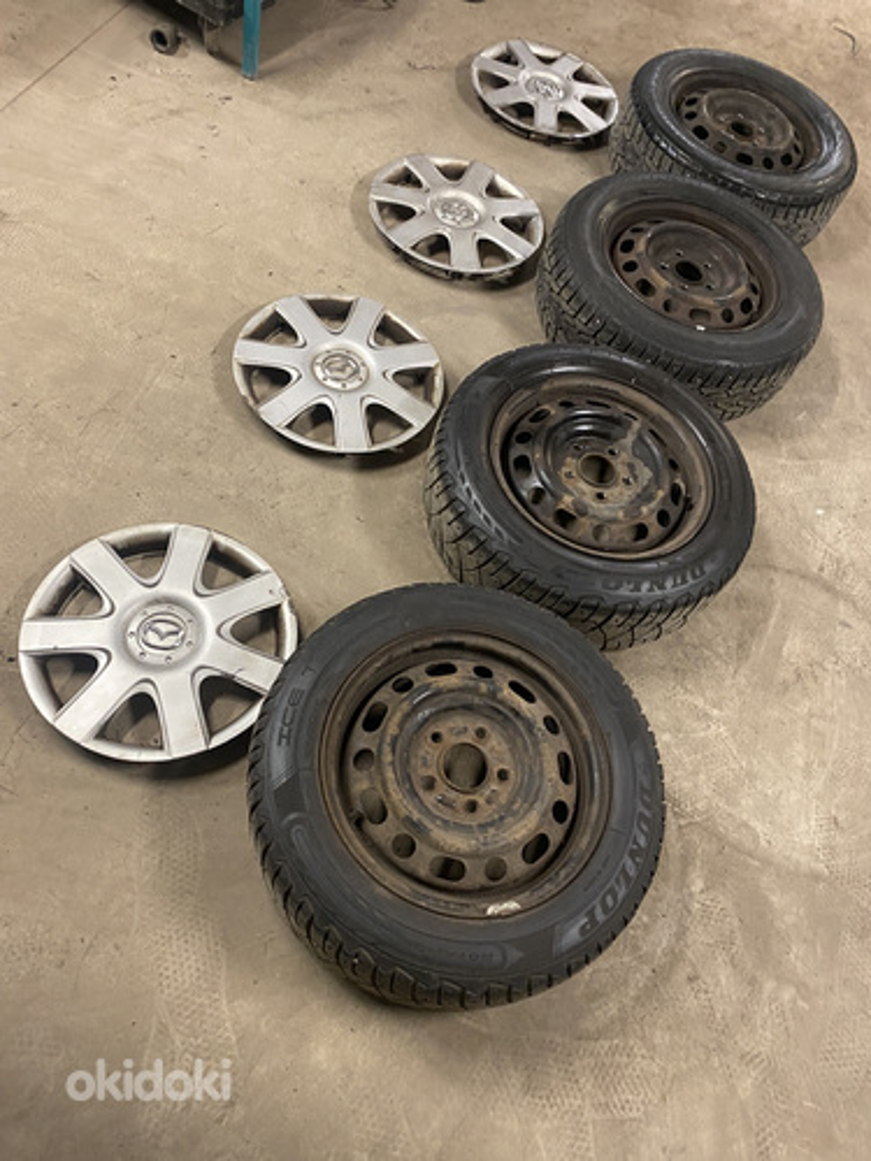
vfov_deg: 67.3
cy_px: 580
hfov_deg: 53.1
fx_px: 872
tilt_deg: -58.1
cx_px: 436
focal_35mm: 26
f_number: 1.8
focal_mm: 4.25
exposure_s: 1/33
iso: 400
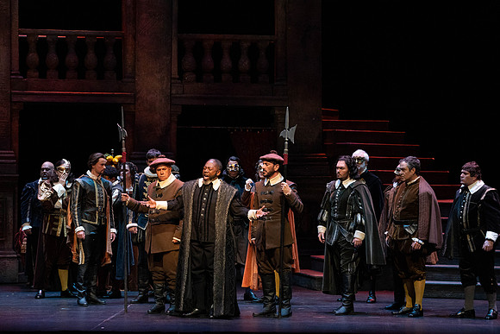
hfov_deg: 15.1
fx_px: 1889
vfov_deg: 10.1
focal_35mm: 136
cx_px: 250
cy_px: 167
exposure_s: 1/250
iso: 5000
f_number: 8
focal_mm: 136
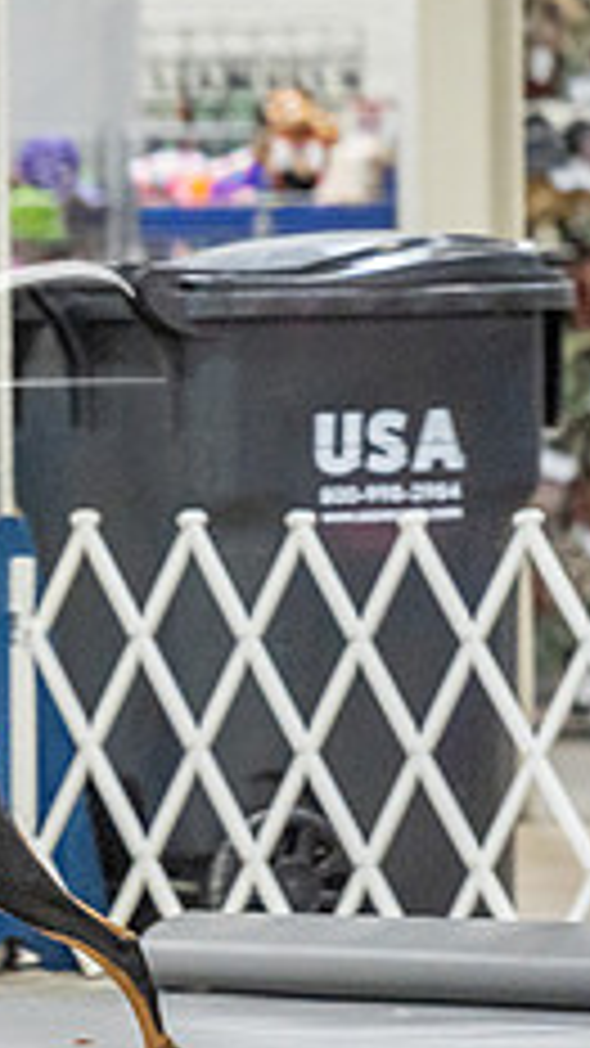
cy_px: 623
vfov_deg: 4.1
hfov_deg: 2.3
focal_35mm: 522
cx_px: -626
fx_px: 14523
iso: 5000
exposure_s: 1/250
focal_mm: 200
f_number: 2.8
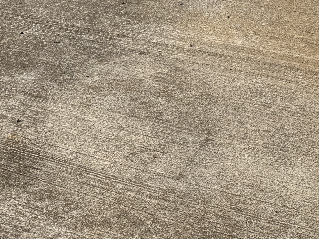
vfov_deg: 12.7
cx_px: -157
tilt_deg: -4.4
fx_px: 995
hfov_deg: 16.6
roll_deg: +2.2
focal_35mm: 108
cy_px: -168
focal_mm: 6.76
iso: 80
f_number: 1.78
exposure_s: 1/4673
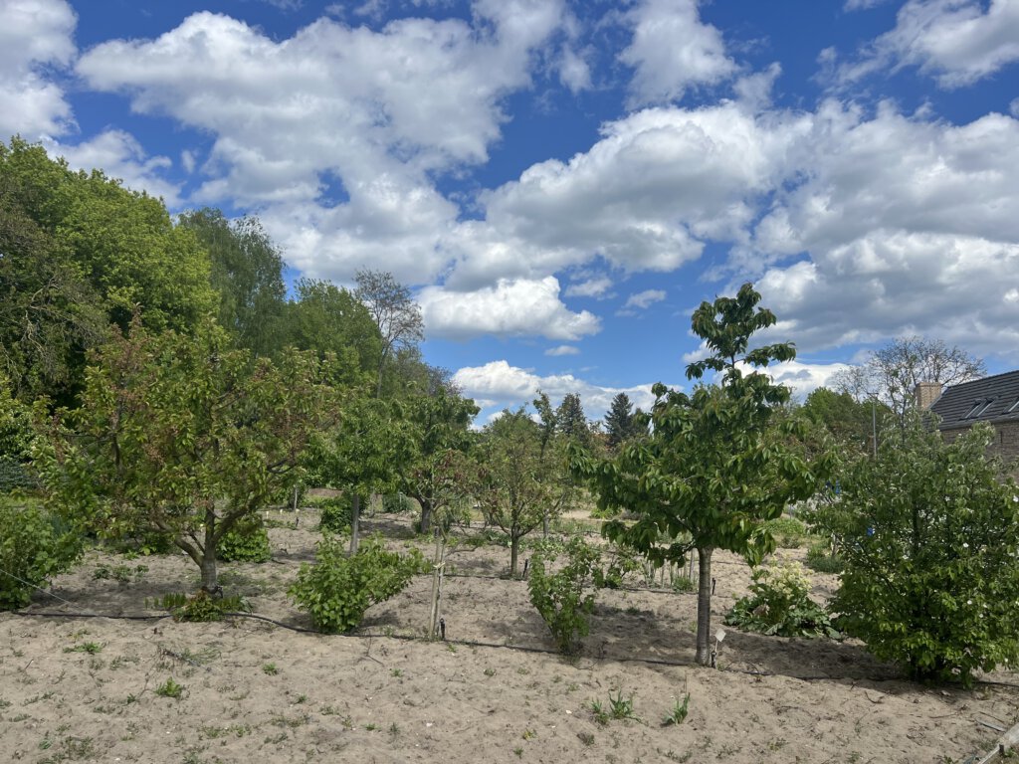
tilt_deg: +7.1
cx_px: 510
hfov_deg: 67.3
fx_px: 765
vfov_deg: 53.1
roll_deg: -1.0
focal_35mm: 26
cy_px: 382
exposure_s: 1/6211
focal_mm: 5.7
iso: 50
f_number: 1.5
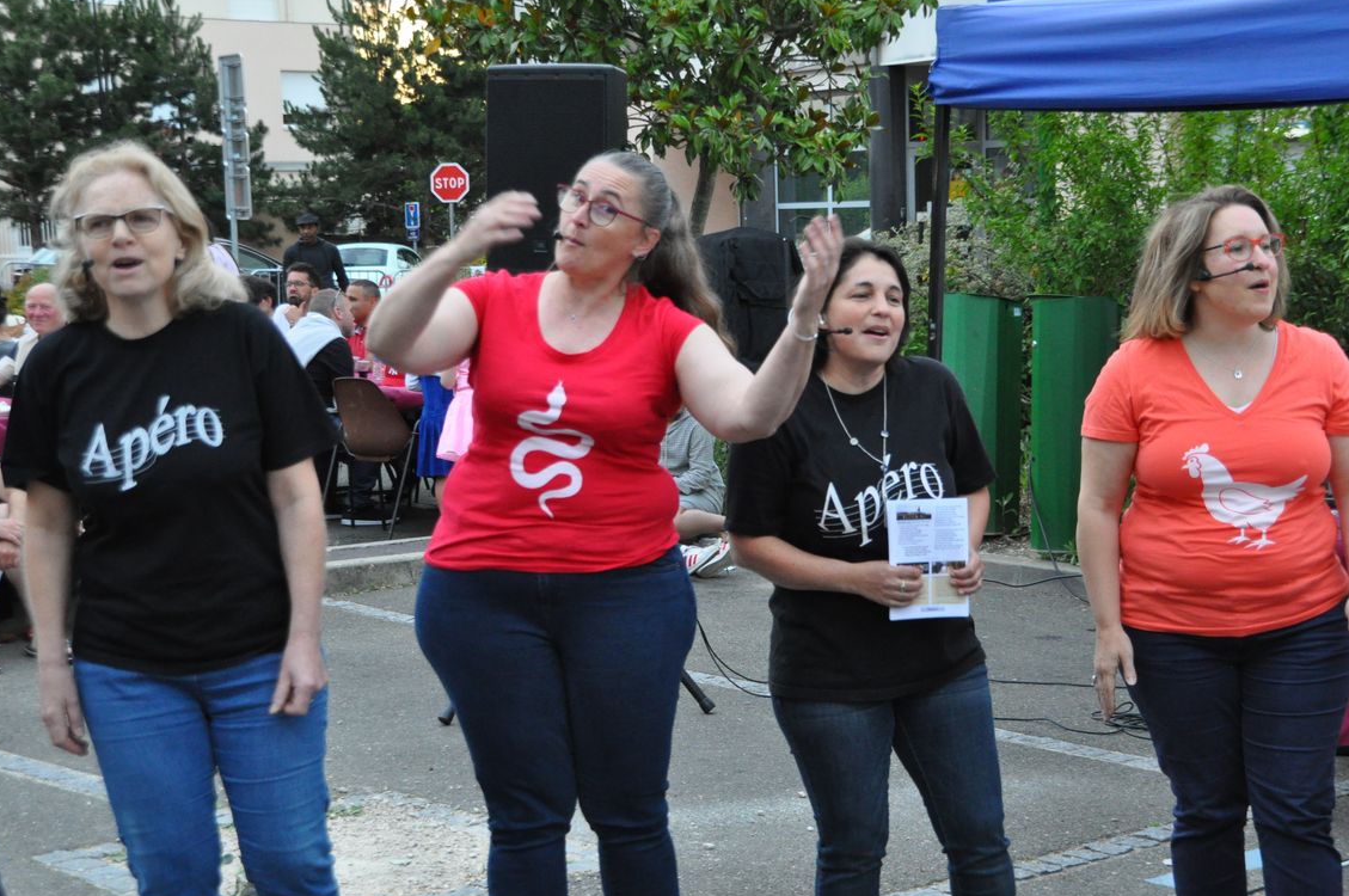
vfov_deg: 20.0
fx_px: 2545
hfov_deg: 29.7
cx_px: 718
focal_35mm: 68
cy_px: 460
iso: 1600
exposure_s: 1/80
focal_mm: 40
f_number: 4.8
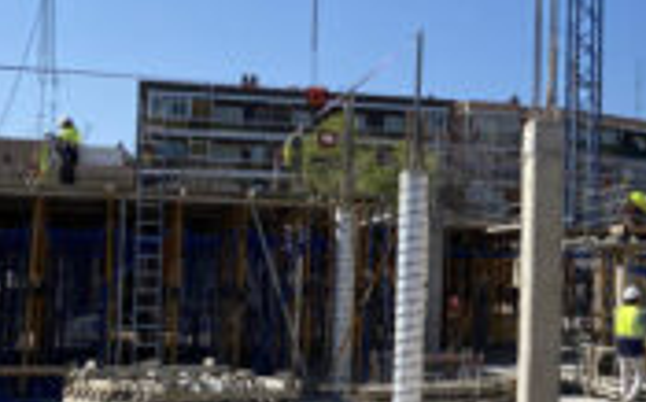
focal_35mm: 63
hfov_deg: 30.0
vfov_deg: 20.6
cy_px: 192
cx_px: 664
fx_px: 1108
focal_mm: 4.2
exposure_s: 1/4274
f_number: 1.8
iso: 32
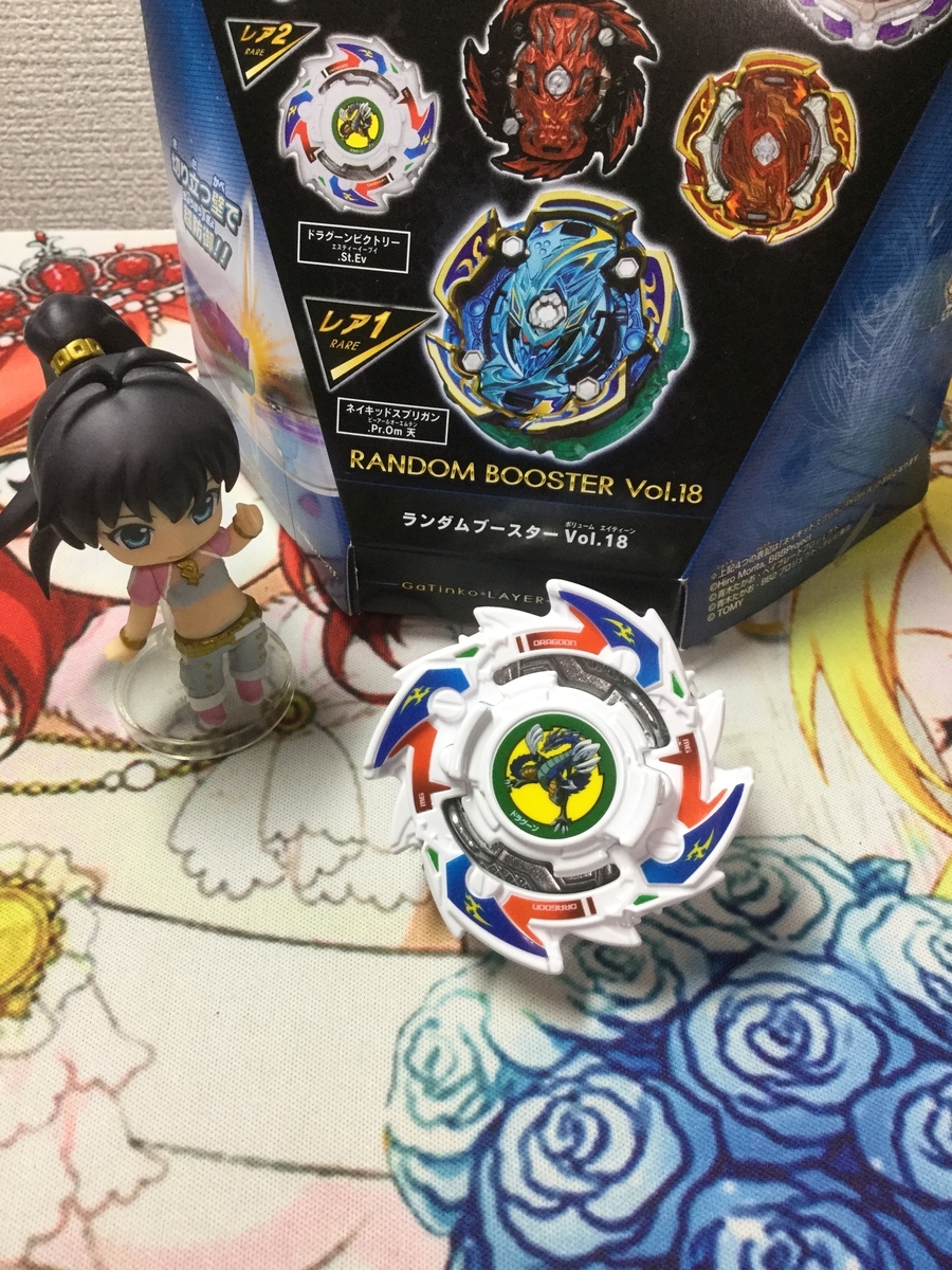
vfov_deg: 58.4
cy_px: 635
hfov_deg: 45.4
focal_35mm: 31
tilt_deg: -46.4
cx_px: 476
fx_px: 1137
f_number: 2.4
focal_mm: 3.3
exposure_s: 1/30
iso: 50
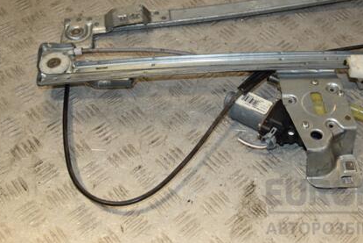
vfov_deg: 25.8
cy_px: 75
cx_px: 249
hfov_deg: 37.7
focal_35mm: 52
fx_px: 524
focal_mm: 24
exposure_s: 1/200
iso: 800
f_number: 6.3
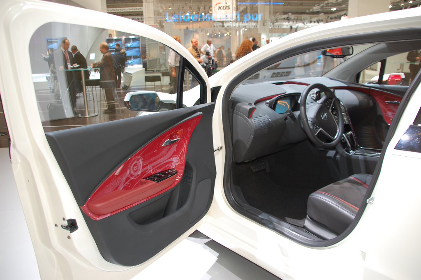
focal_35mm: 27
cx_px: 210
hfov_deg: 67.4
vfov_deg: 47.9
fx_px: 315
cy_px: 140
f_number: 3.5
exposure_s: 1/60
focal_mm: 18
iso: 400
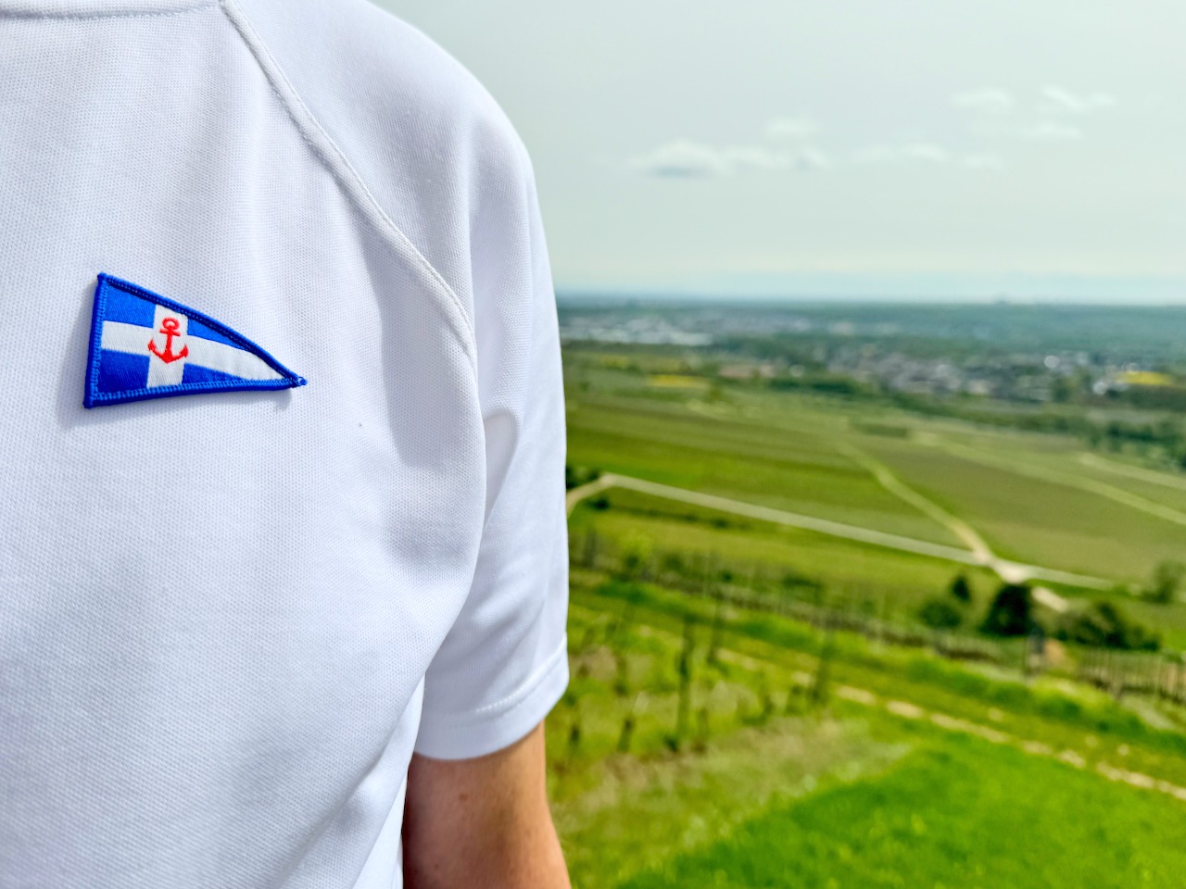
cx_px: 593
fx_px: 822
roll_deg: +0.7
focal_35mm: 24
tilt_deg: -5.4
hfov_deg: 71.6
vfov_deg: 56.8
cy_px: 444
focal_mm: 6.76
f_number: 1.78
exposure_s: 1/15152
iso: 80
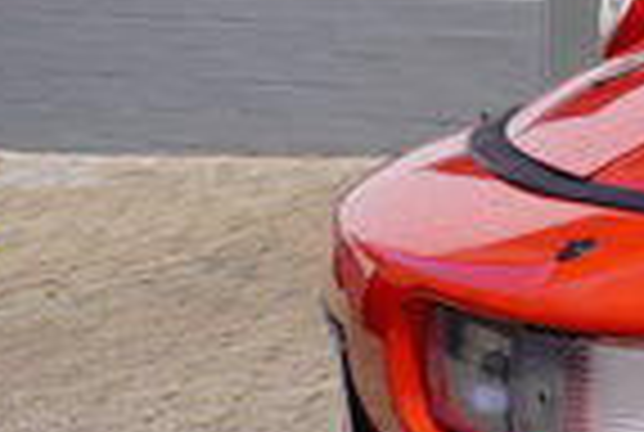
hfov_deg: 10.1
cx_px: 1696
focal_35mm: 169
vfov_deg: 8.2
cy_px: 108
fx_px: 3024
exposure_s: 1/640
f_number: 5
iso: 100
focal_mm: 21
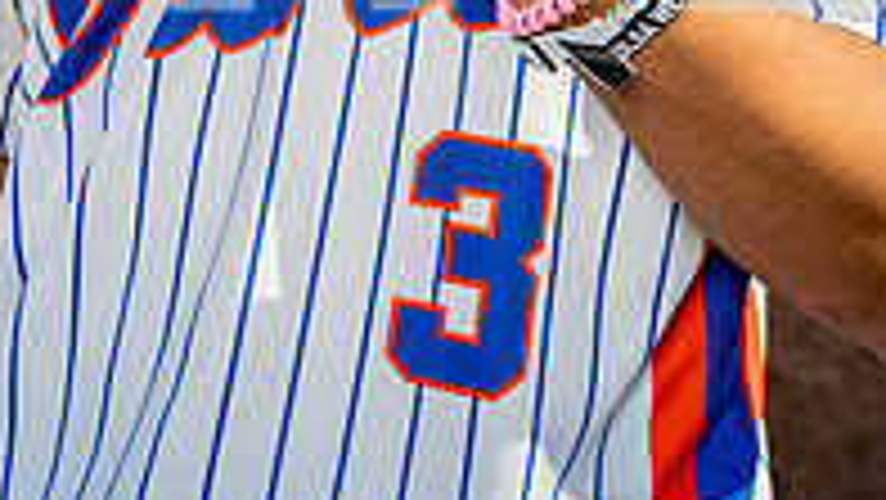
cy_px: -441
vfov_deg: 7.2
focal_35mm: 163
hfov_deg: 13.2
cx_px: 328
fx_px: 3831
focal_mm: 68
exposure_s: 1/250
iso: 125
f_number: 8
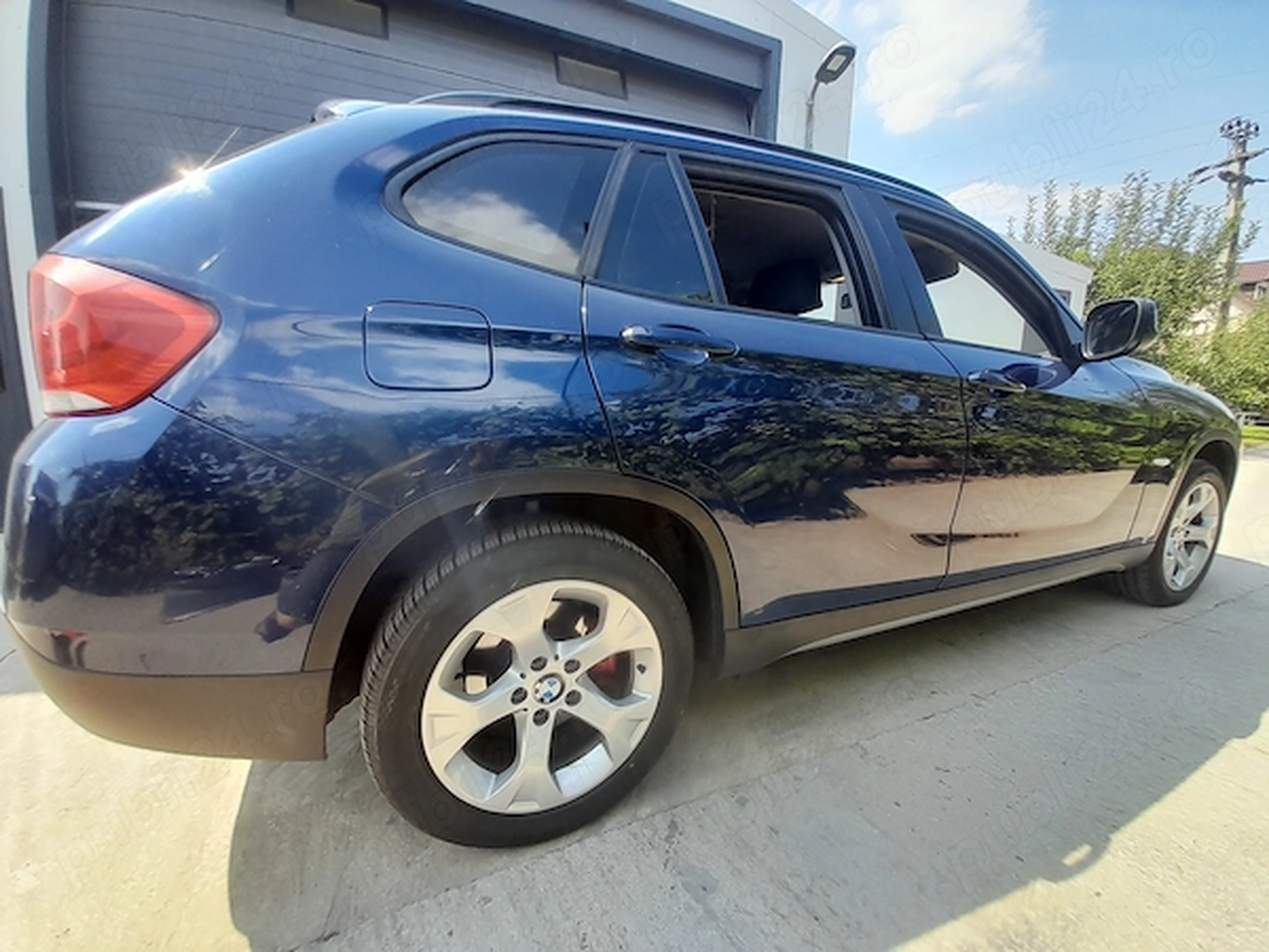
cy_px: 476
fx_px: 477
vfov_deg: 89.9
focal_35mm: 13
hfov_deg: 106.2
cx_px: 634
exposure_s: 1/285
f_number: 2.2
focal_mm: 1.13
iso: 40
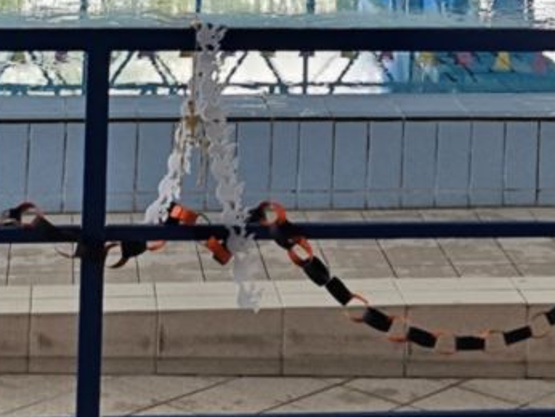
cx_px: 388
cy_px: -300
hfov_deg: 14.8
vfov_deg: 10.6
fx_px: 2134
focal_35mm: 133
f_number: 1.8
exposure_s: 1/100
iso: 125
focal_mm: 5
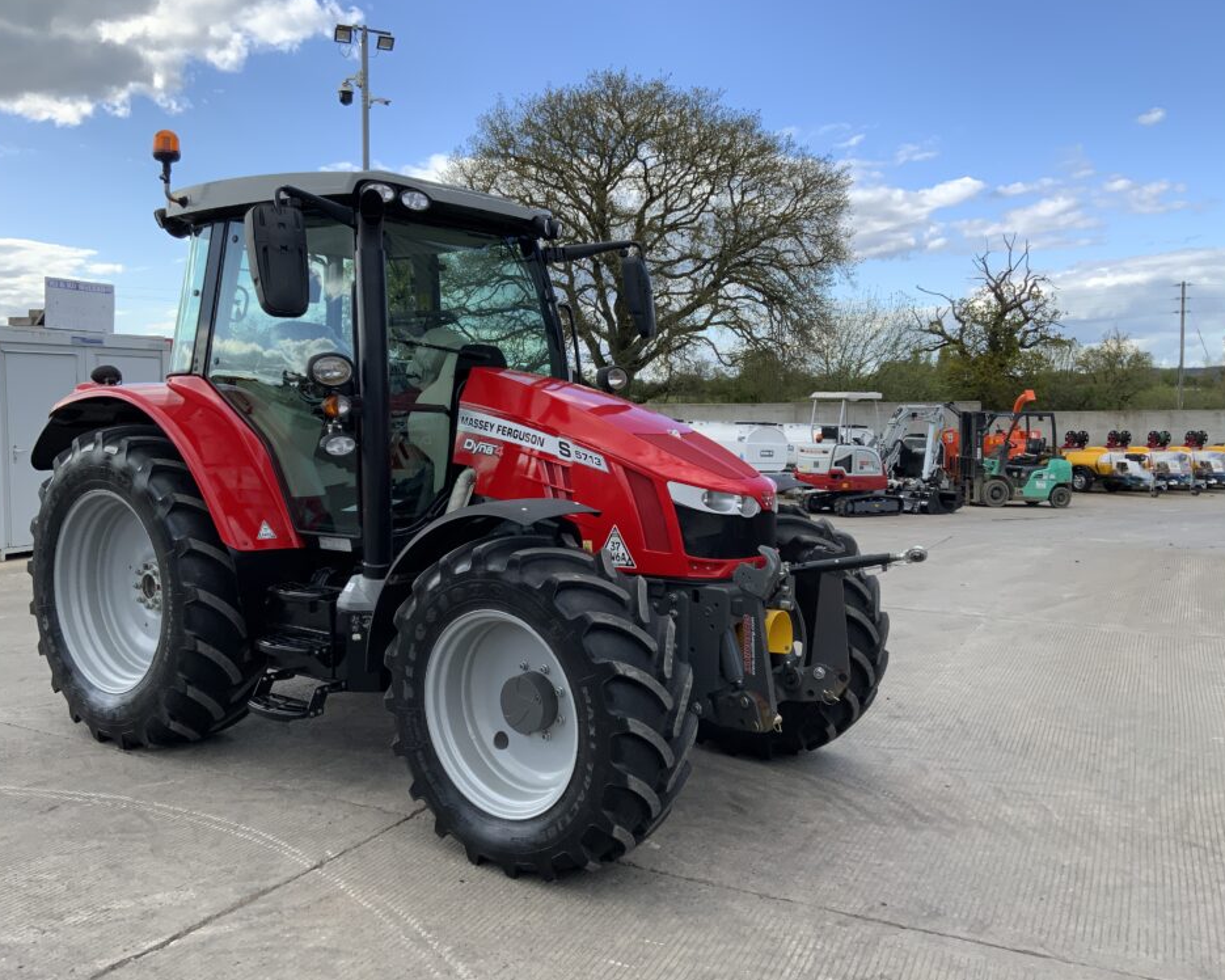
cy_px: 486
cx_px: 573
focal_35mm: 31
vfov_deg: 47.1
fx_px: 1124
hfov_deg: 57.1
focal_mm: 3
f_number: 1.8
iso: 16
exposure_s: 1/739
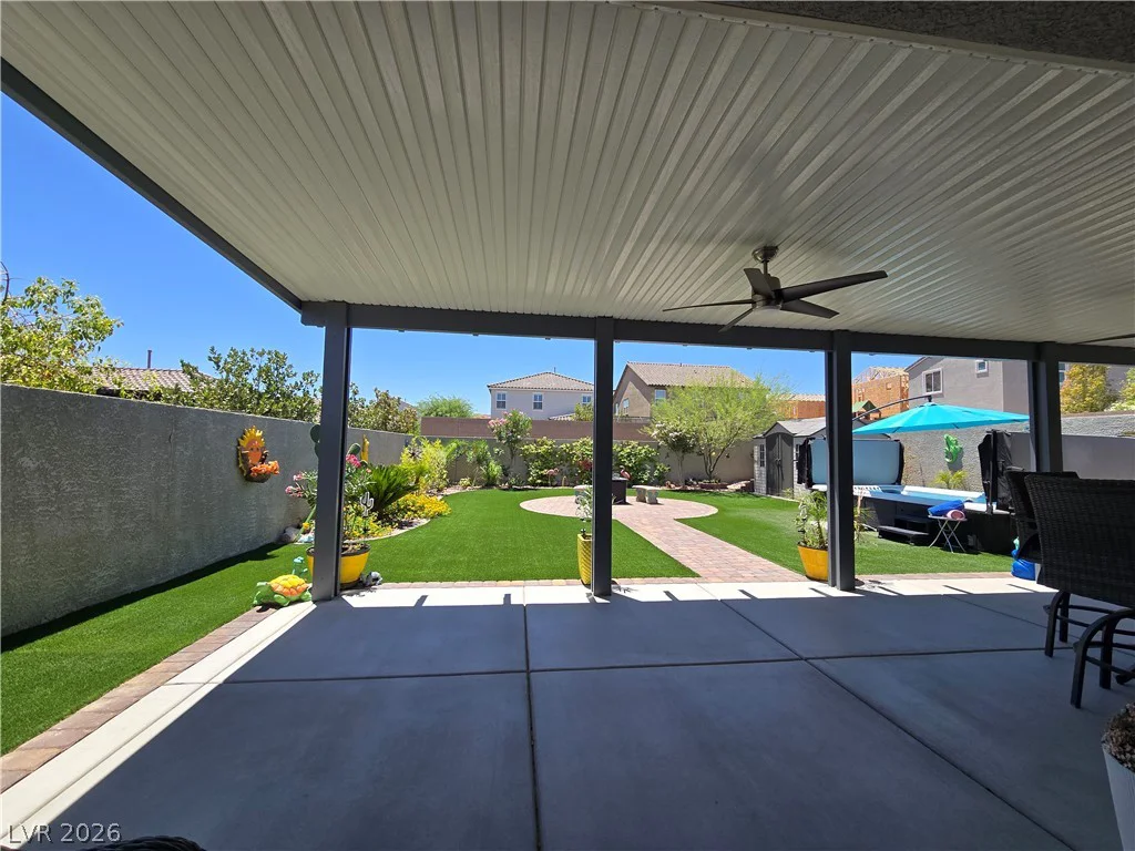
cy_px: 426
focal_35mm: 13
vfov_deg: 89.9
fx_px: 426
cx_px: 568
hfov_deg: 106.2
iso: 50
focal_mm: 2.2
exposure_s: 1/1472
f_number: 2.2
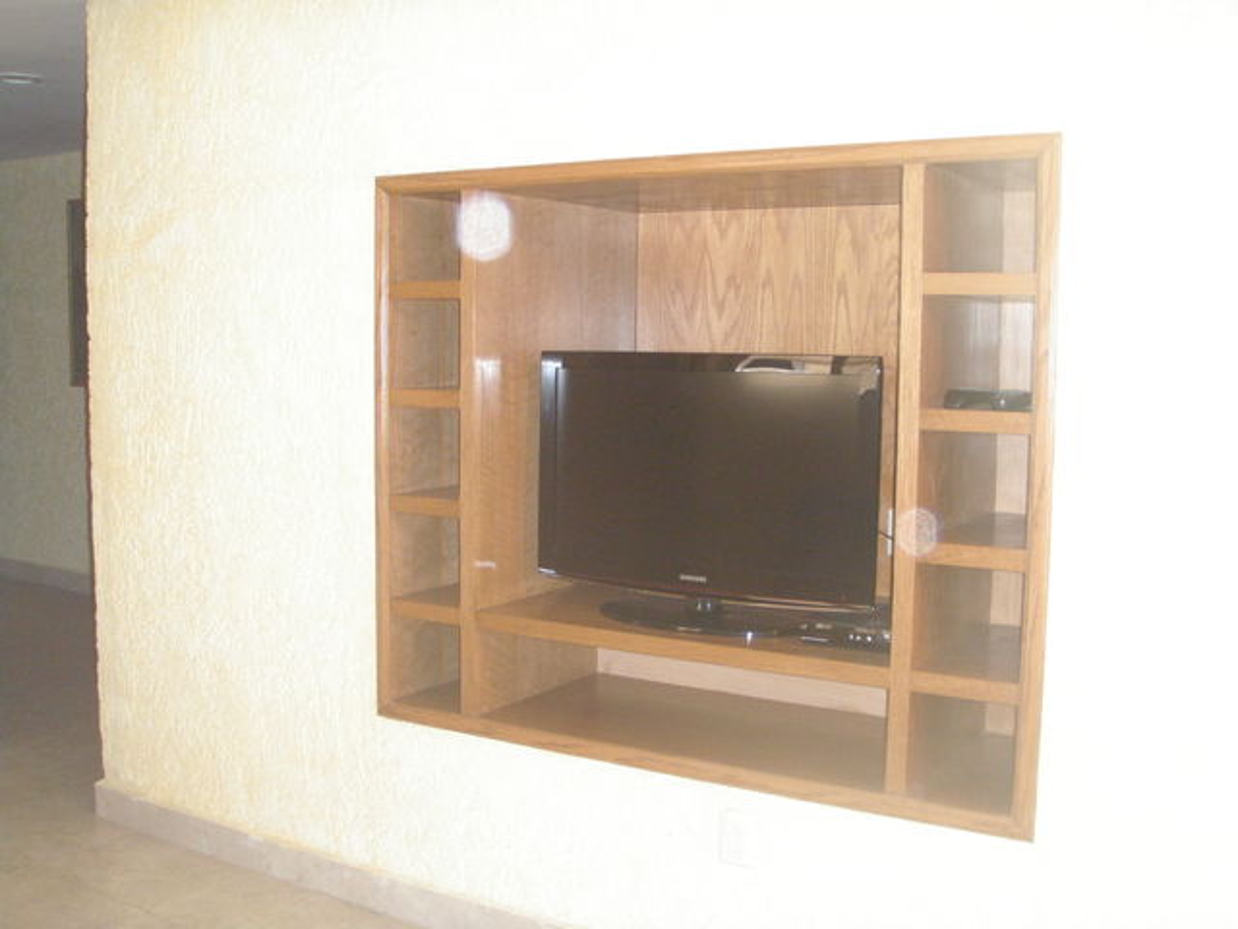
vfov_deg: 37.7
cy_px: 464
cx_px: 619
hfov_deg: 49.0
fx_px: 1359
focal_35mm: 38
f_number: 3.5
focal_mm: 6.7
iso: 320
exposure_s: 1/30
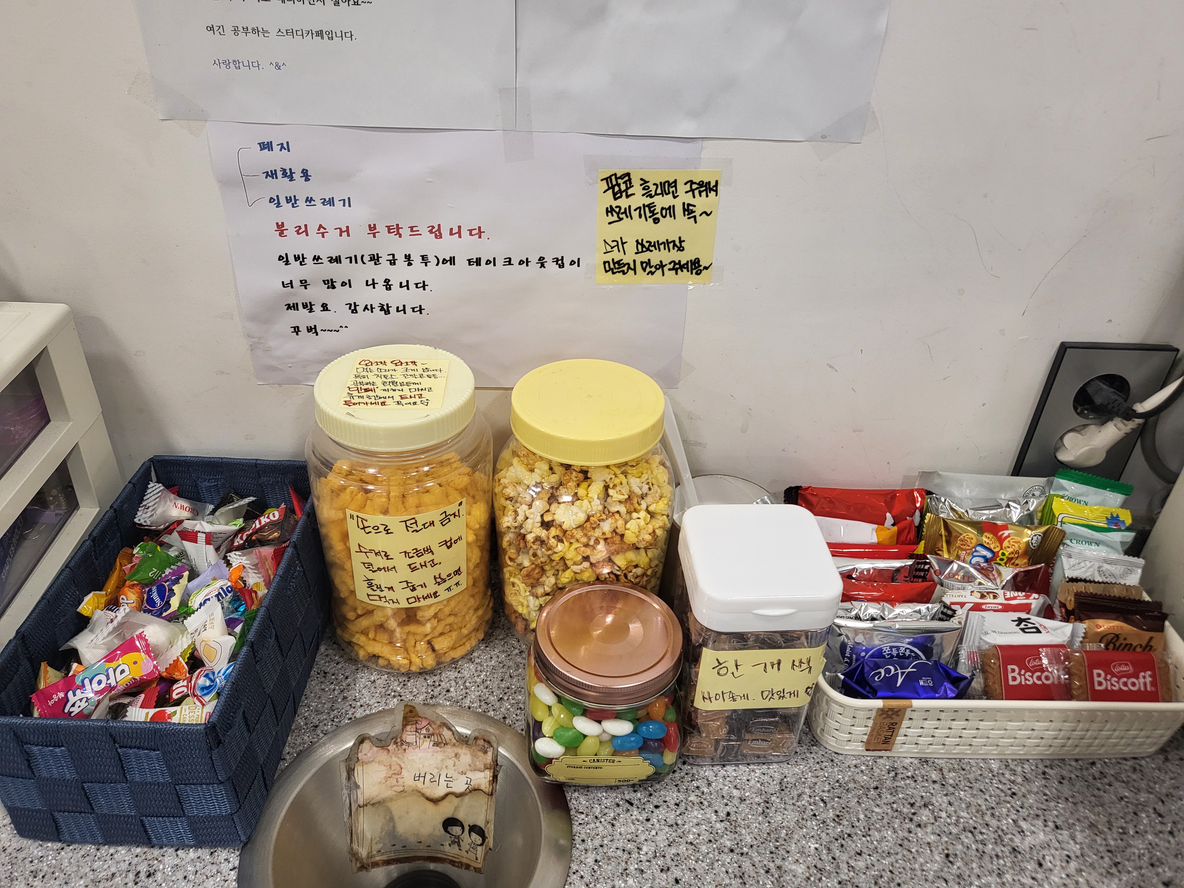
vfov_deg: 53.1
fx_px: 889
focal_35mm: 26
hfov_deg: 67.3
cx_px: 592
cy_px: 444
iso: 200
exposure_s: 1/120
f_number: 1.8
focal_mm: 4.25
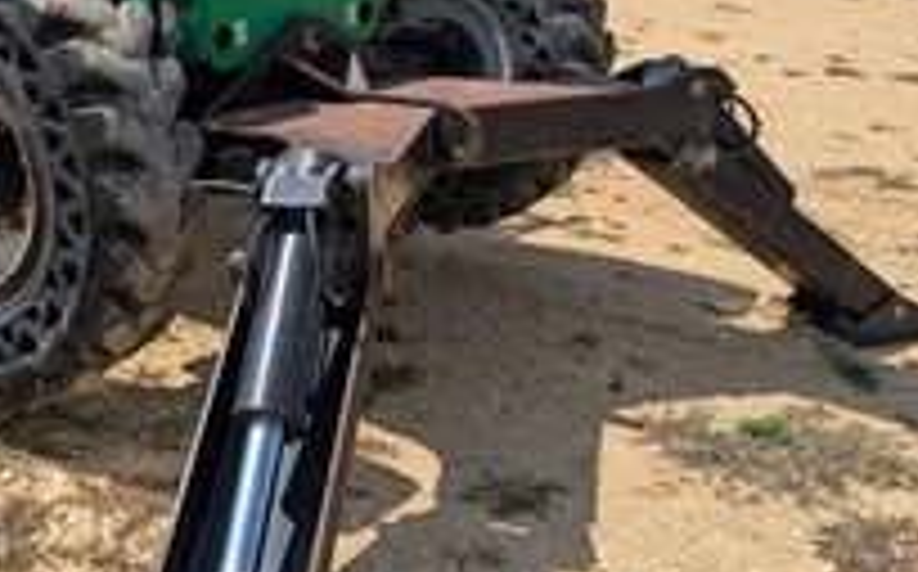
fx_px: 1250
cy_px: 191
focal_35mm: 50
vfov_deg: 25.6
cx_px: 248
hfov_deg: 39.4
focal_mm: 6.9
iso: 19
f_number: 1.68
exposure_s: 1/1126
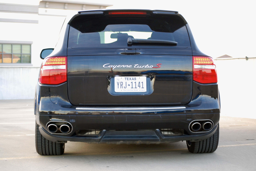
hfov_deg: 24.6
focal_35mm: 82
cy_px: 86
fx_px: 587
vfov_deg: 16.6
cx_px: 128
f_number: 4
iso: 200
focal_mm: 55
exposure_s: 1/30
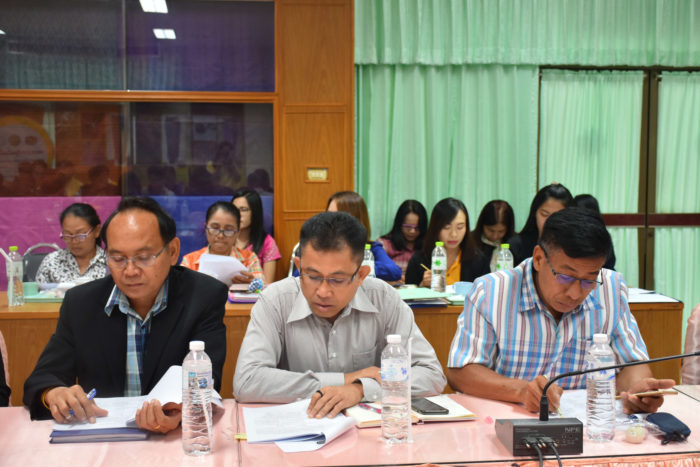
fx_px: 933
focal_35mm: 48
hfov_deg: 41.1
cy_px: 234
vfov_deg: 28.1
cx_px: 350
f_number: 4
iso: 720
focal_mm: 32
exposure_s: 1/60
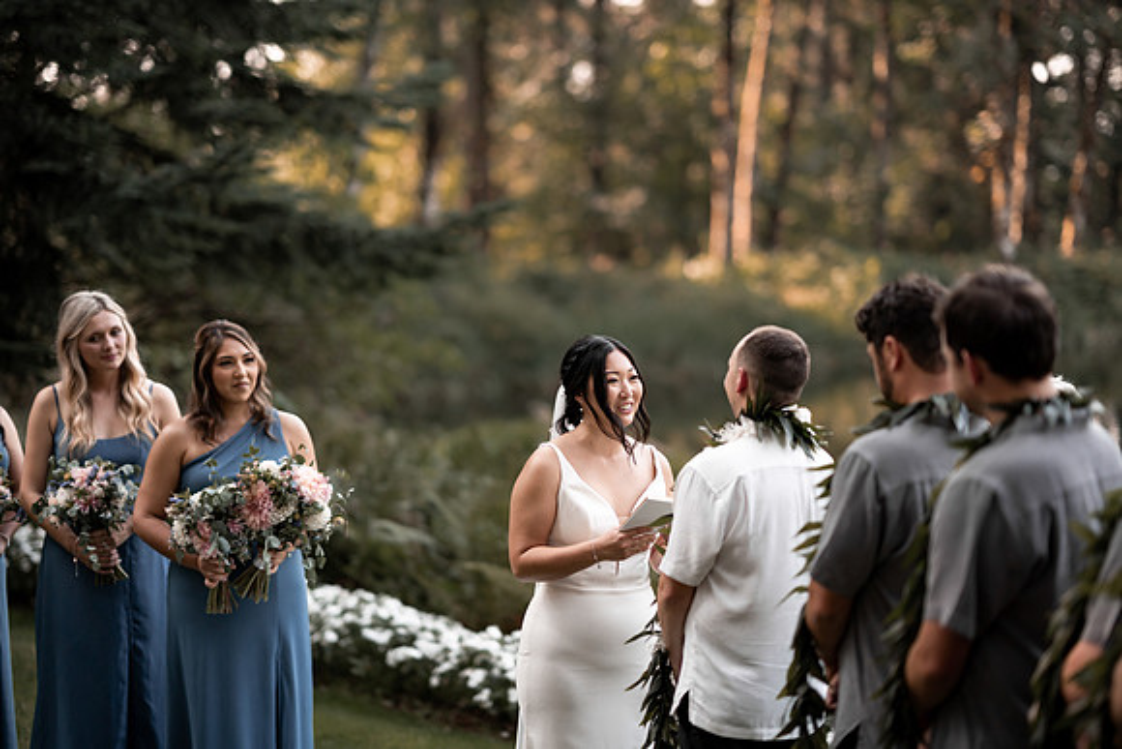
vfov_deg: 16.1
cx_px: 561
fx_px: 2650
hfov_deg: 23.9
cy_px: 374
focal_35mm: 85
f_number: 1.4
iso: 100
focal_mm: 85
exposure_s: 1/1250
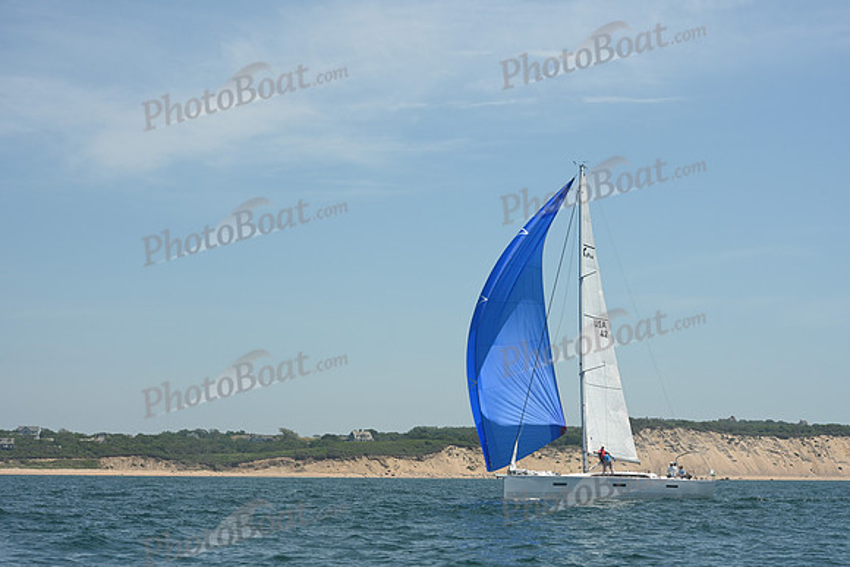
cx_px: 425
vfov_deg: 14.9
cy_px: 284
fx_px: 2173
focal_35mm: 92
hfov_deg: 22.1
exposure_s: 1/1000
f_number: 9
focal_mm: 92
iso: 320
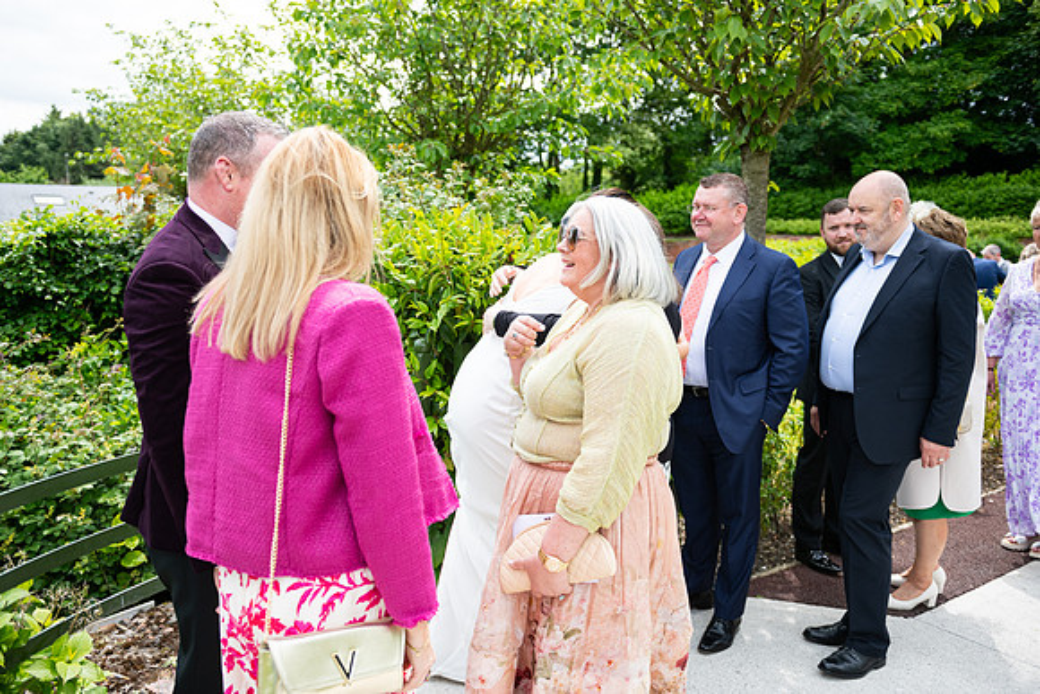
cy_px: 347
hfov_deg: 63.6
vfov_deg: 45.0
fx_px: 838
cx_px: 520
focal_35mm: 29
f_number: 3.5
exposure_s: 1/1600
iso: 250
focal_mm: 29
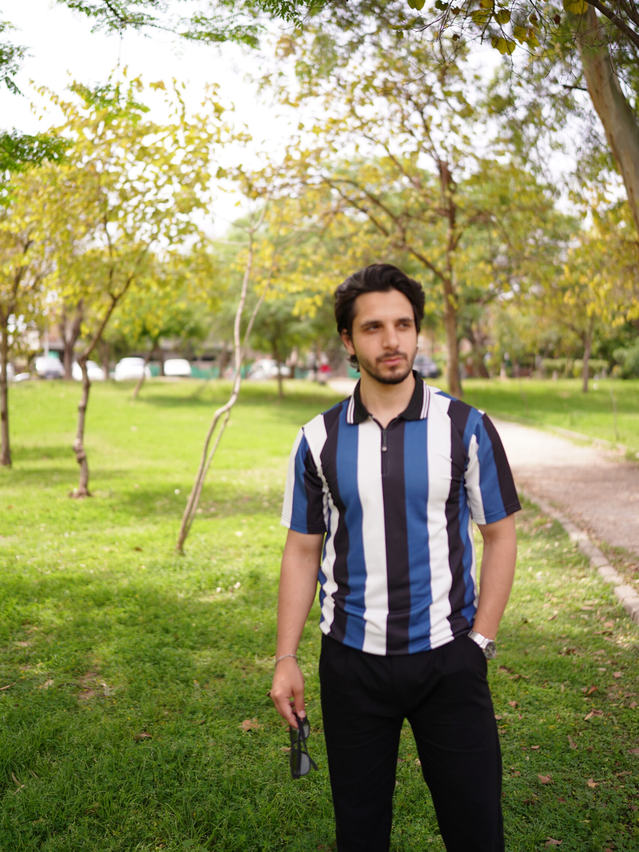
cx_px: 320
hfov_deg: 37.7
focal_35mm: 38
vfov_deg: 48.9
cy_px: 388
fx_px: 935
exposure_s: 1/2000
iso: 100
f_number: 1.4
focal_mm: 35
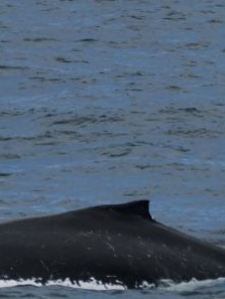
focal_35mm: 285
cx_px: 41
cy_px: 37
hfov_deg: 5.2
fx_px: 2468
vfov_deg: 6.9
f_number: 5
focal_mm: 110
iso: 500
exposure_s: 1/8000
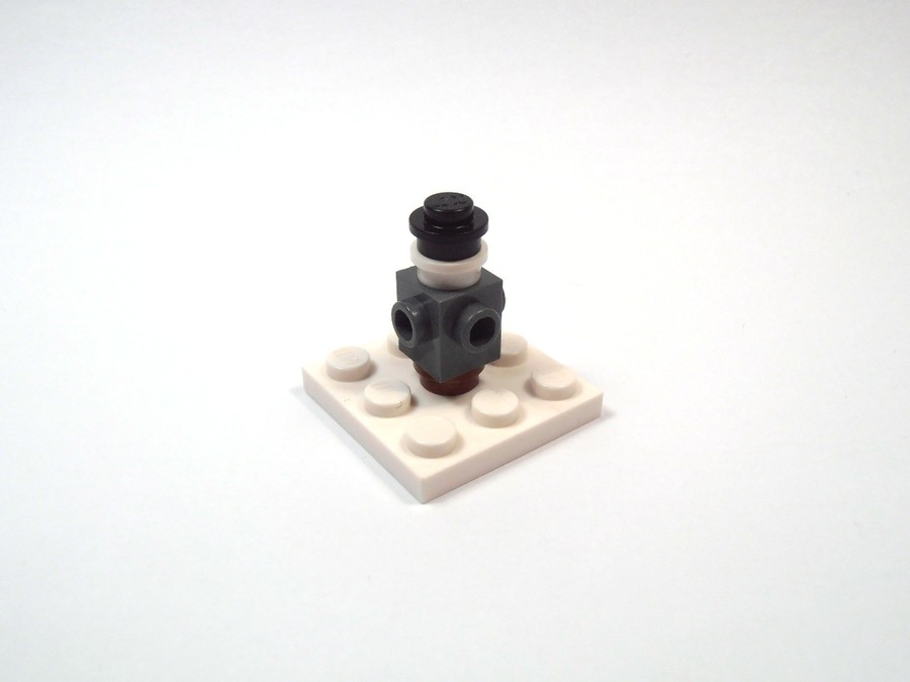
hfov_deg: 50.1
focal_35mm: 37
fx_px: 973
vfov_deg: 38.7
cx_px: 455
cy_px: 341
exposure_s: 1/125
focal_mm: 6.61
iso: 80
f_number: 3.9
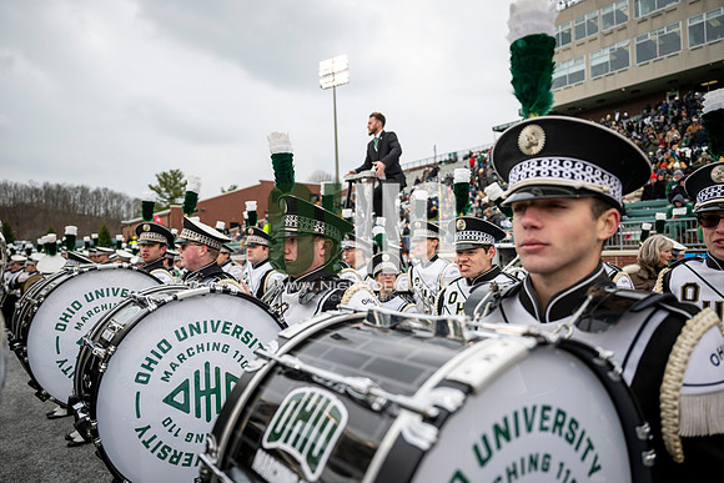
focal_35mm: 24
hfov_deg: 73.7
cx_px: 362
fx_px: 483
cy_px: 242
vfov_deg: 53.2
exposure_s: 1/500
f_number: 2.8
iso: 160
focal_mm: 24
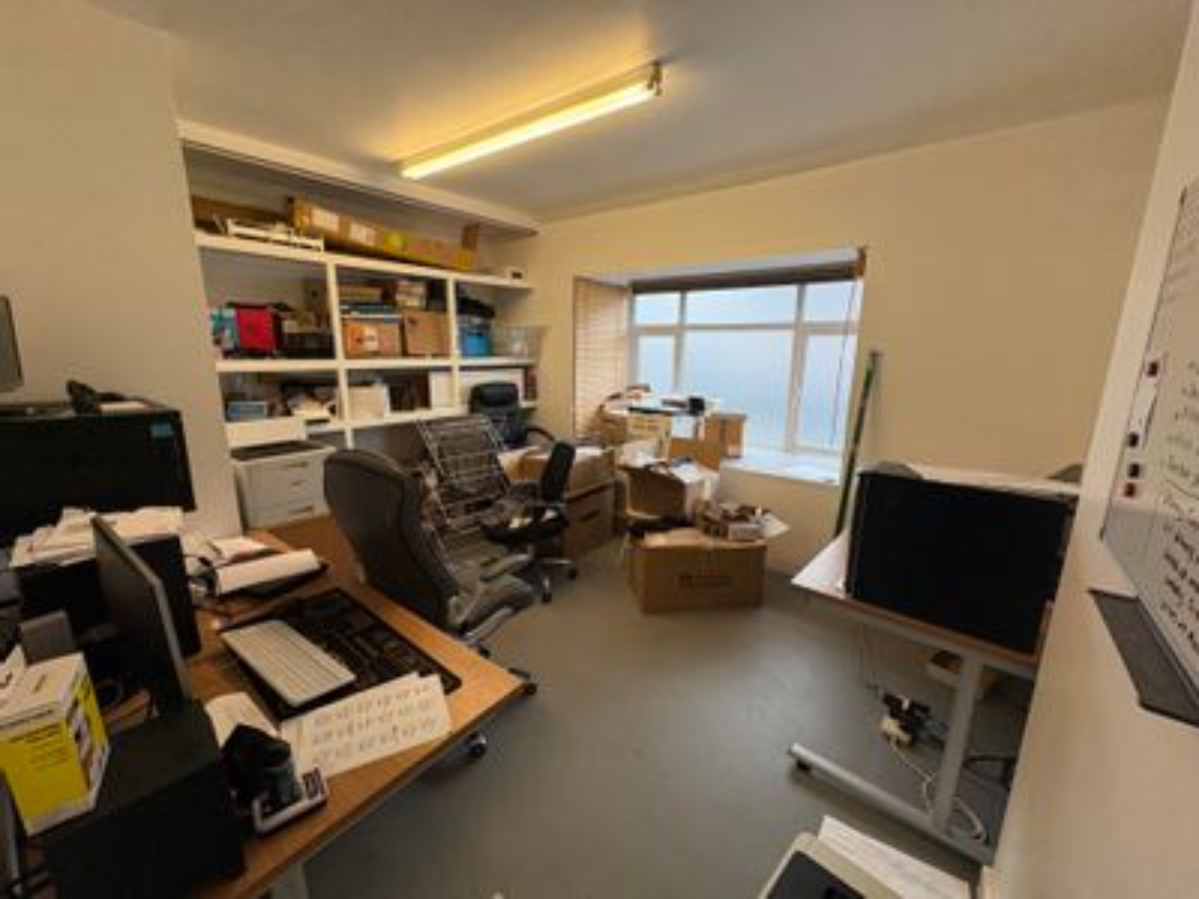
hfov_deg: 102.1
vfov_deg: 85.7
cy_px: 450
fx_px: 485
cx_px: 600
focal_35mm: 14
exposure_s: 1/100
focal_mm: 2.22
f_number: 2.2
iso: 200
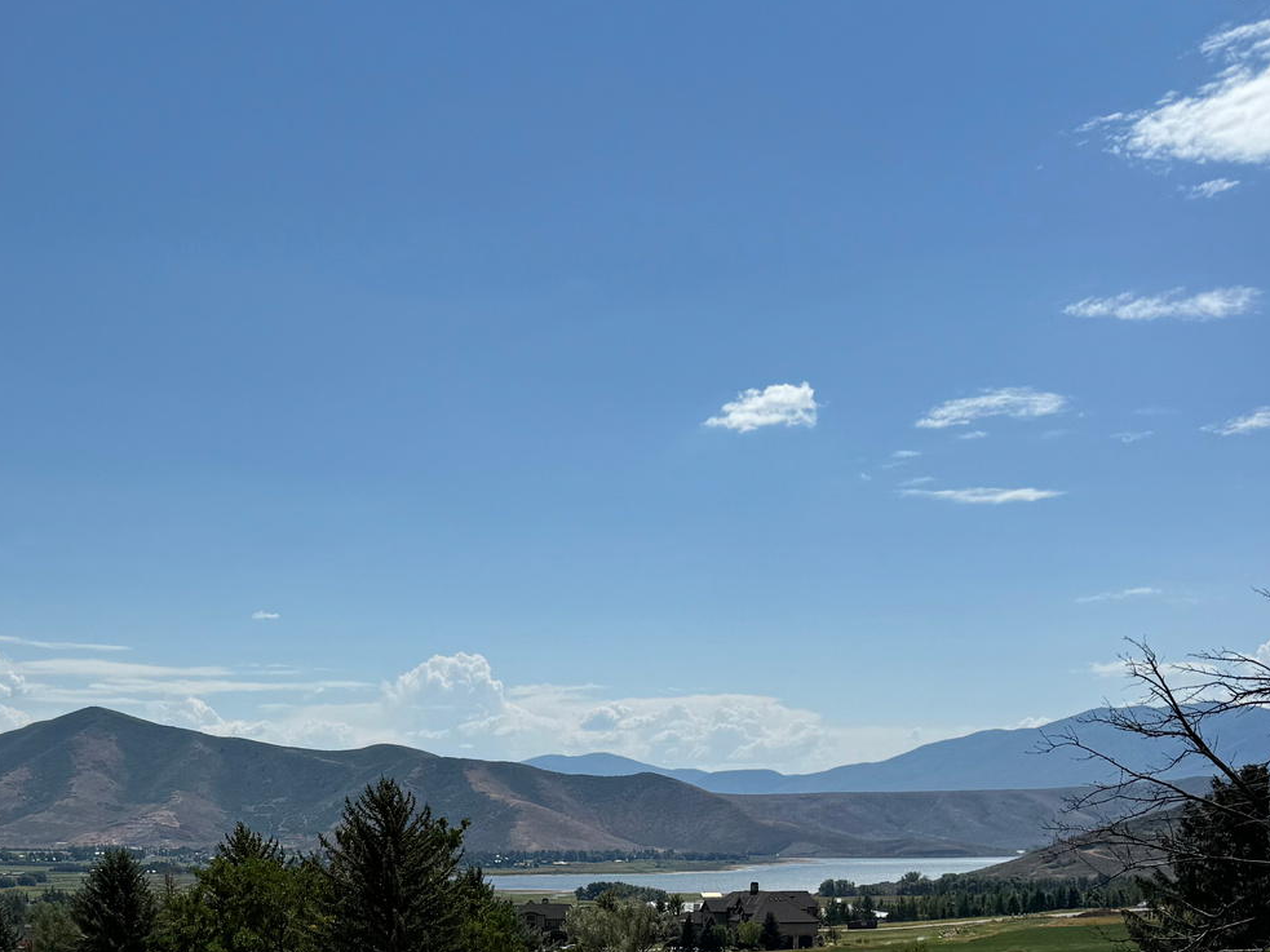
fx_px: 1834
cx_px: 304
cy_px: 894
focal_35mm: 50
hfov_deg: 37.2
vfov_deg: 27.8
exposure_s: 1/15152
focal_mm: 6.76
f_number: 1.78
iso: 100
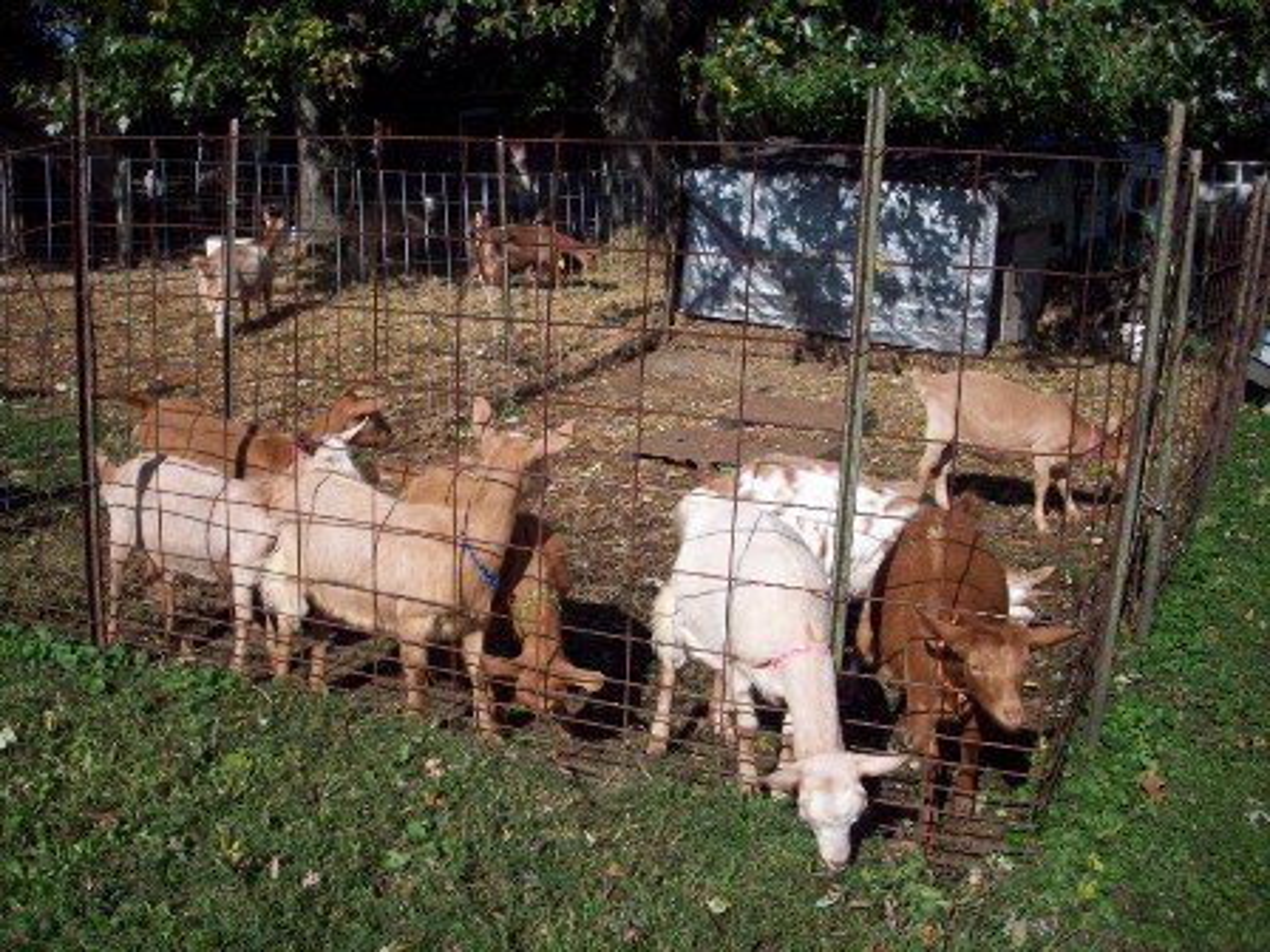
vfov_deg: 38.7
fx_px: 1357
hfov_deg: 50.1
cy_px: 476
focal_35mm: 37
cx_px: 635
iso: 80
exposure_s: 1/518
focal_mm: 6.2
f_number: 5.6
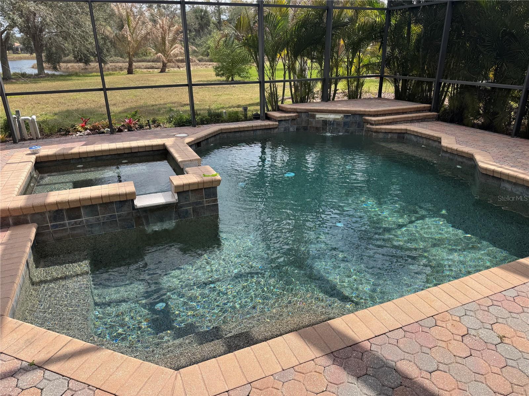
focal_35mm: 24
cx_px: 264
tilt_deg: -20.5
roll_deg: +1.3
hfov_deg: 71.6
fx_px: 367
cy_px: 198
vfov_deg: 56.8
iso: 80
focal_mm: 6.76
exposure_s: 1/2041
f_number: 1.78
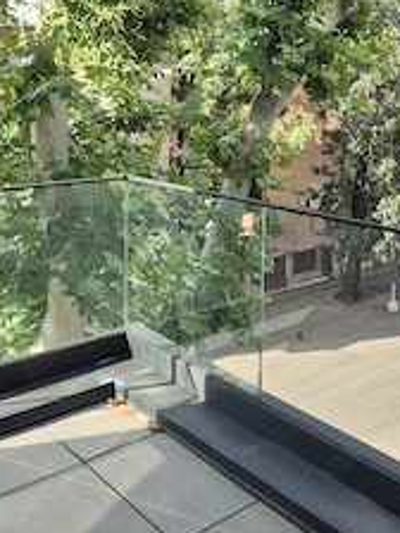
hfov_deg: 34.9
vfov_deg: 44.8
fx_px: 632
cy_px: 159
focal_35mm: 41
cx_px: 143
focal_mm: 5.4
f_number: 1.8
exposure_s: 1/370
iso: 25
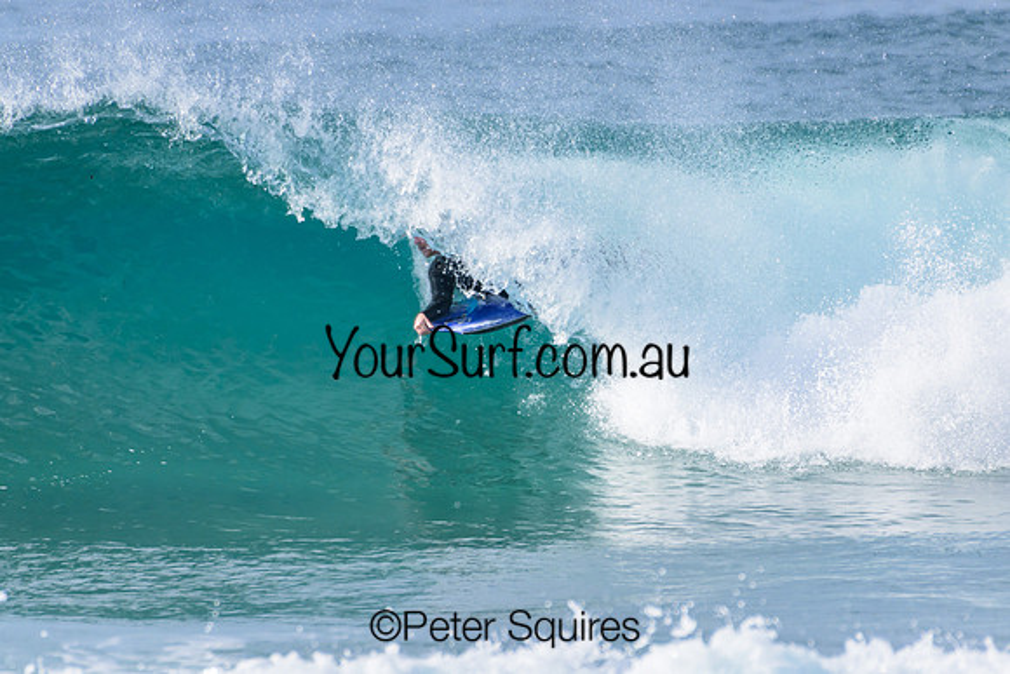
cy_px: 337
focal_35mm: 1000
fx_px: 28061
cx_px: 505
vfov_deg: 1.4
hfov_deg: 2.1
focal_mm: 1000
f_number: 11
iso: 1100
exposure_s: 1/2000
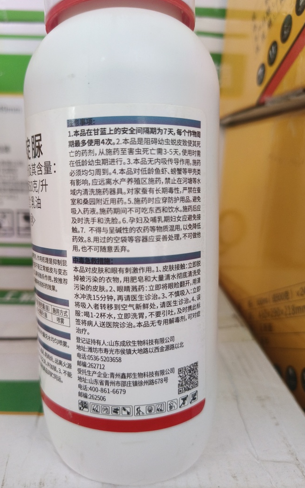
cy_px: 240
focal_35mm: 25
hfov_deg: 49.2
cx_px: 133
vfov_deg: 72.5
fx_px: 332
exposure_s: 1/100
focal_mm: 5.56
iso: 334
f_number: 1.88
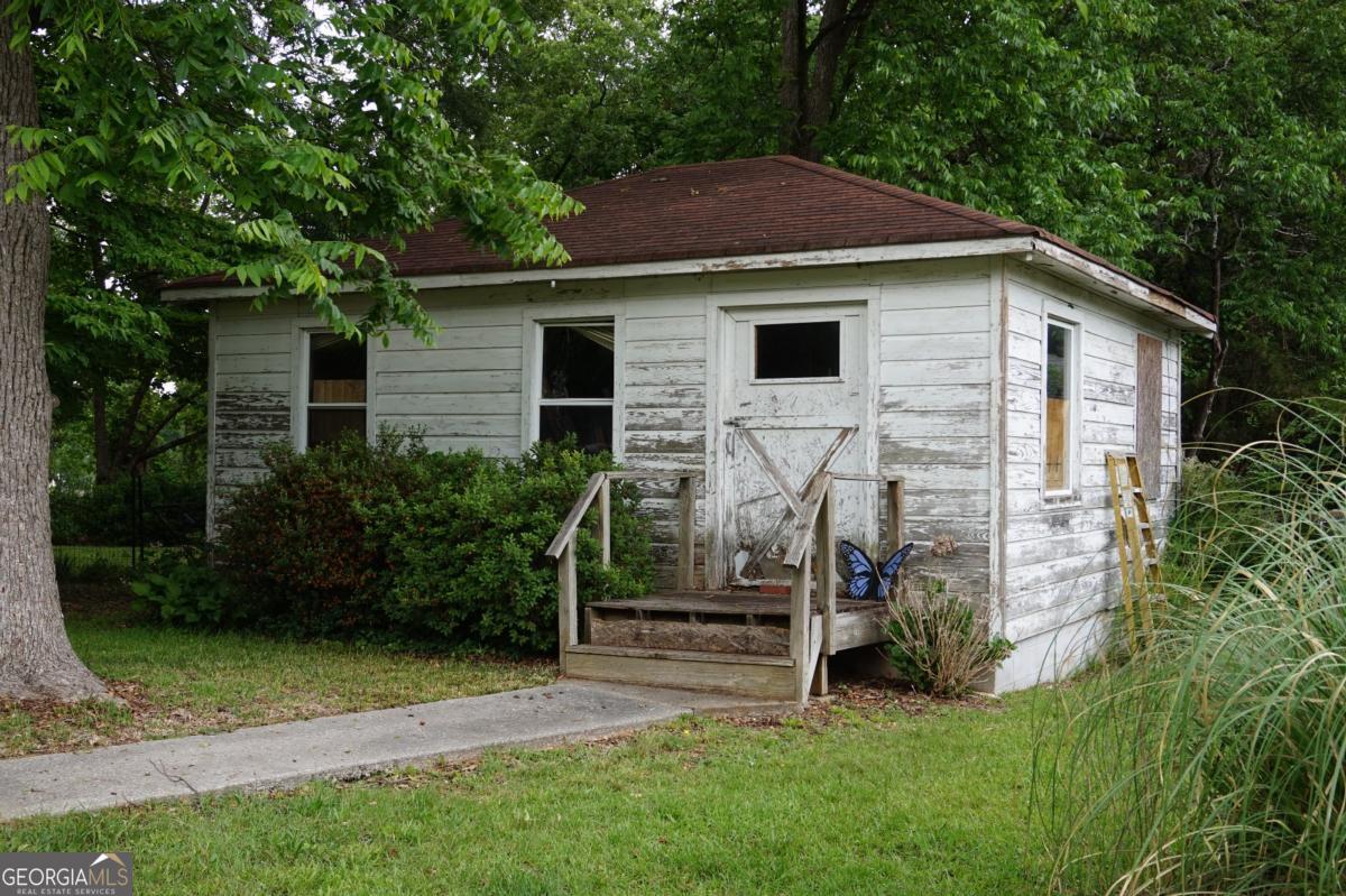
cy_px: 448
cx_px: 673
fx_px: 1514
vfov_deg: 33.0
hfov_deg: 47.9
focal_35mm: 40
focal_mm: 27
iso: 100
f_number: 5.6
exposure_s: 1/60
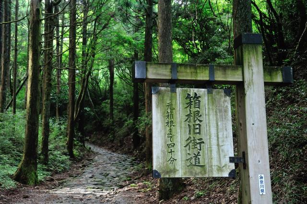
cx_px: 154
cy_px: 102
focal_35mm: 50
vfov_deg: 26.9
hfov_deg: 39.6
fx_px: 426
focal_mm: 50
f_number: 8
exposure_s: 1/160
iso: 2000
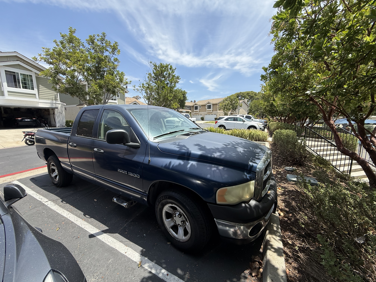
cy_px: 141
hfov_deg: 102.1
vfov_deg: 85.7
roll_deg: +0.1
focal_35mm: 14
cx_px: 188
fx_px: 152
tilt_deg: -7.0
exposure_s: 1/1068
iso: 50
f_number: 2.2
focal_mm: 2.22
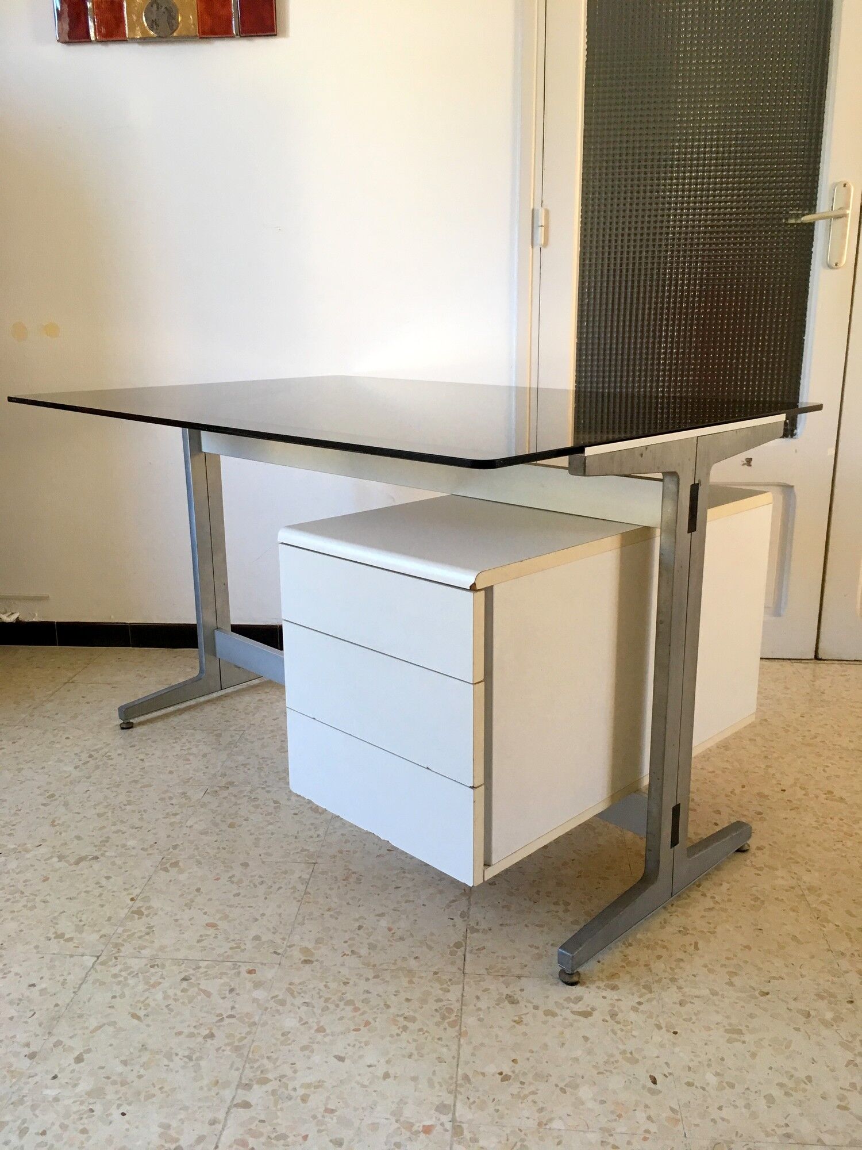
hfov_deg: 48.2
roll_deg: +1.0
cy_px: 575
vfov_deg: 61.7
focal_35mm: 29
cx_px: 431
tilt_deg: -15.7
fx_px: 963
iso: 50
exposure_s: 1/33
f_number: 2.2
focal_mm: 4.15
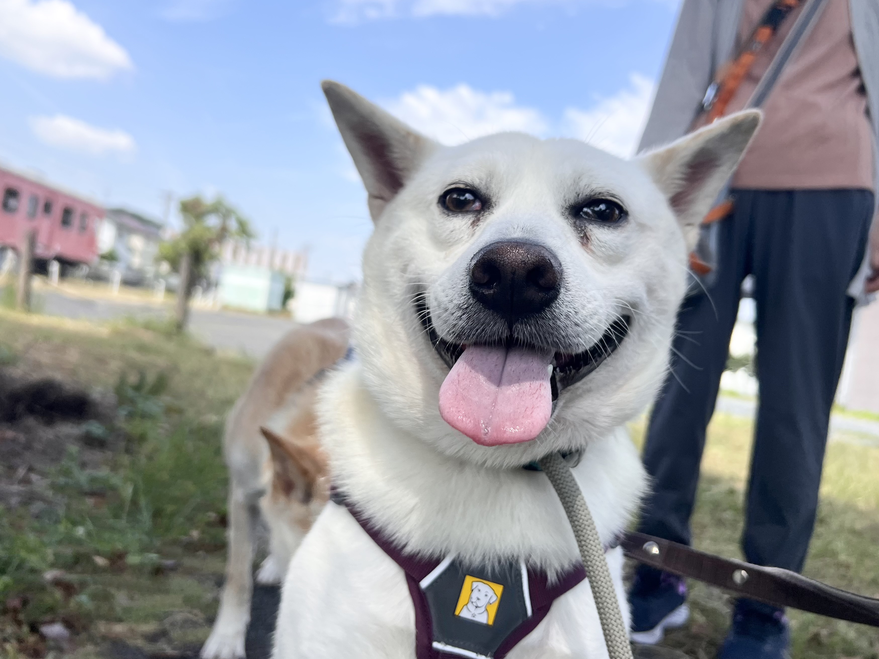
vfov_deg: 46.8
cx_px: 459
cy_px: 318
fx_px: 762
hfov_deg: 59.9
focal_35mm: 30
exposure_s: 1/2762
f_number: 1.5
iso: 50
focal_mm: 5.7
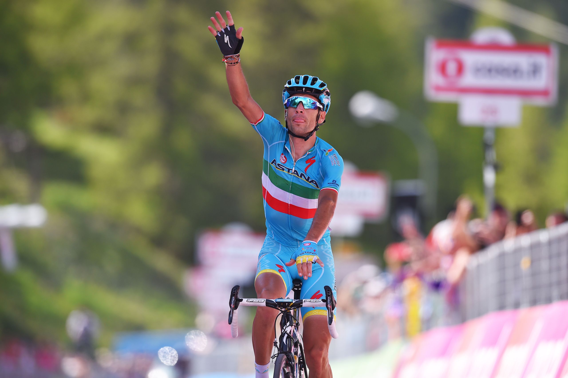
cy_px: 189
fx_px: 6308
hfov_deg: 5.2
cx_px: 284
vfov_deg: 3.4
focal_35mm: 400
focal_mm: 400
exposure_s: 1/2500
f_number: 4.5
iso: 320
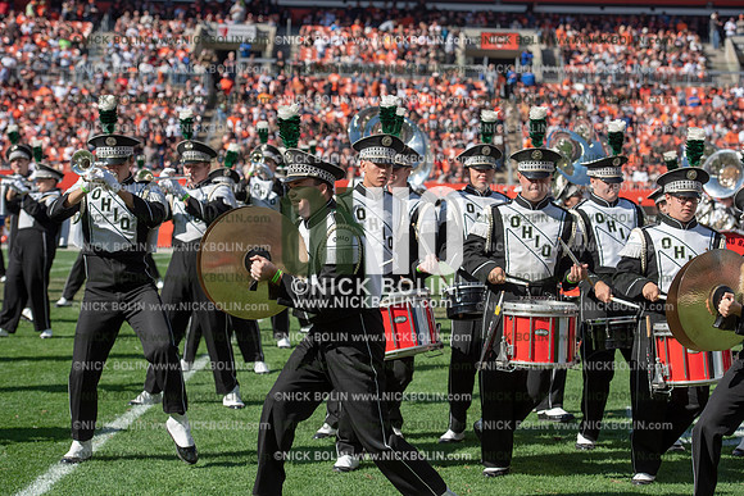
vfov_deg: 14.4
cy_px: 248
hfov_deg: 21.5
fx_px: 1964
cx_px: 372
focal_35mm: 95
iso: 400
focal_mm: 95
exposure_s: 1/2000
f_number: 5
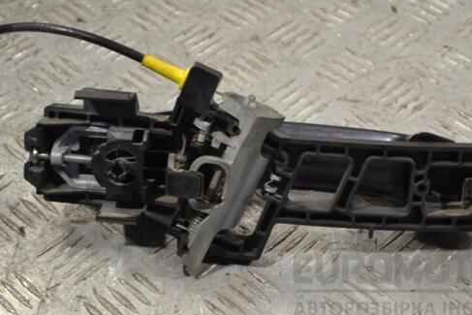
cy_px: 140
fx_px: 1115
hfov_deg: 23.9
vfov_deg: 16.1
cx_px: 275
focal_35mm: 85
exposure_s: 1/30
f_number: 5.3
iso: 200
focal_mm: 46
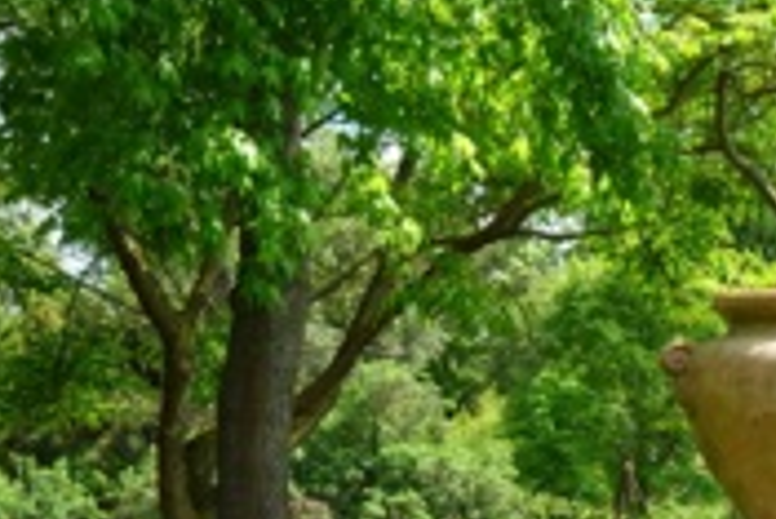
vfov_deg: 9.4
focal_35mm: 145
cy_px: 581
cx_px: 656
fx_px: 3128
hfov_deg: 14.0
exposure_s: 1/200
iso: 125
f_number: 5.6
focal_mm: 19.53
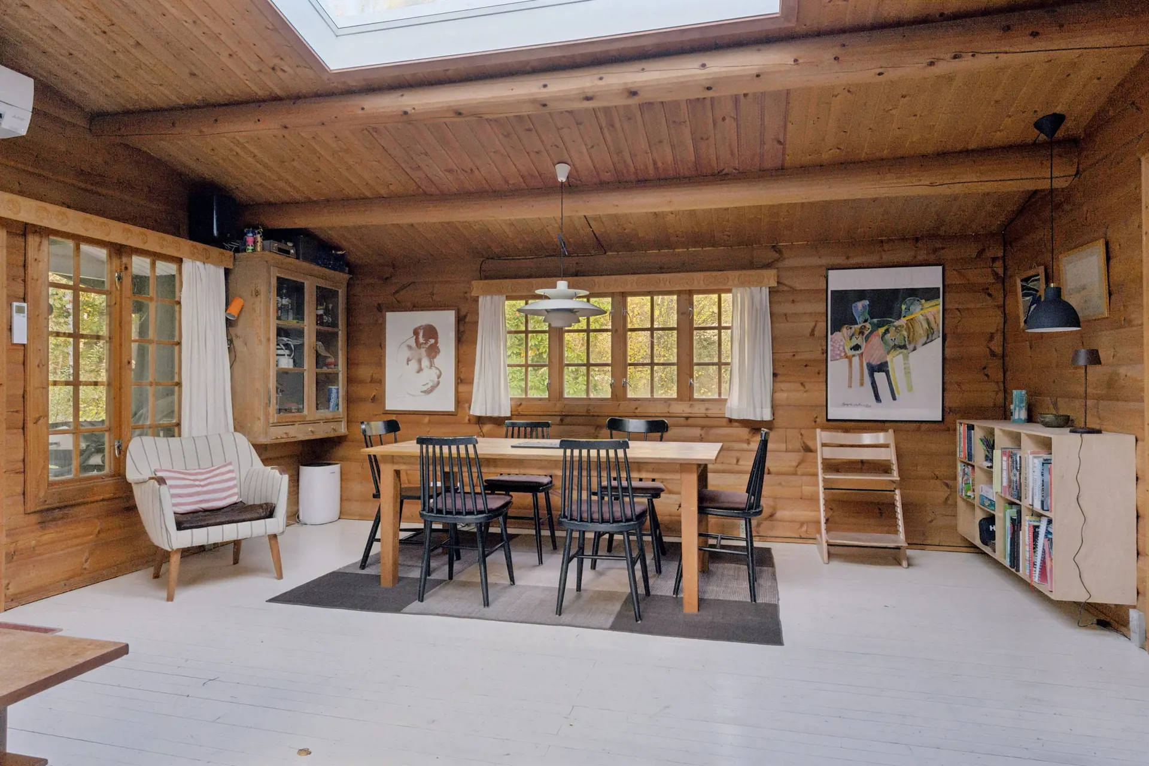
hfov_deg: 77.3
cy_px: 383
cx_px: 574
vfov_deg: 56.1
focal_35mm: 22
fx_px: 718
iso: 200
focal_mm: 15
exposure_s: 1/25
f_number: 8
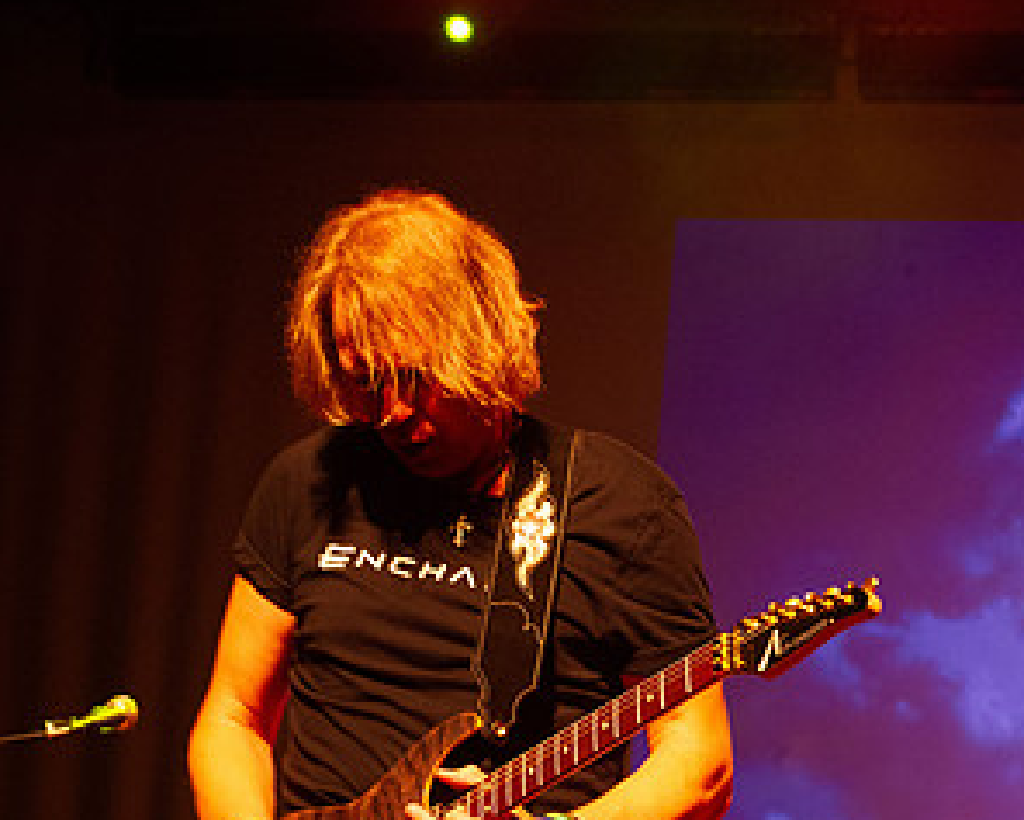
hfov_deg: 16.4
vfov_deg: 13.2
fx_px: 3547
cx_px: 514
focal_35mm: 117
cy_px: 457
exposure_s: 1/60
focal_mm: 82
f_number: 7.1
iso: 8000
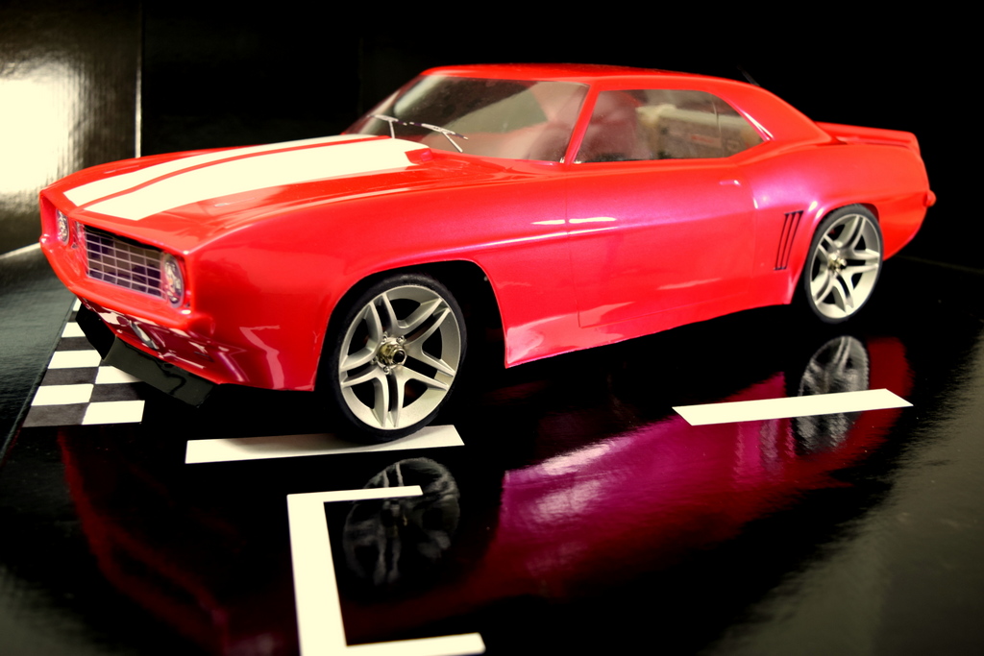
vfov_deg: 35.5
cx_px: 492
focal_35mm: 38
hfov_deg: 51.3
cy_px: 328
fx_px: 1025
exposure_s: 1/15
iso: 100
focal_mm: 25
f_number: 5
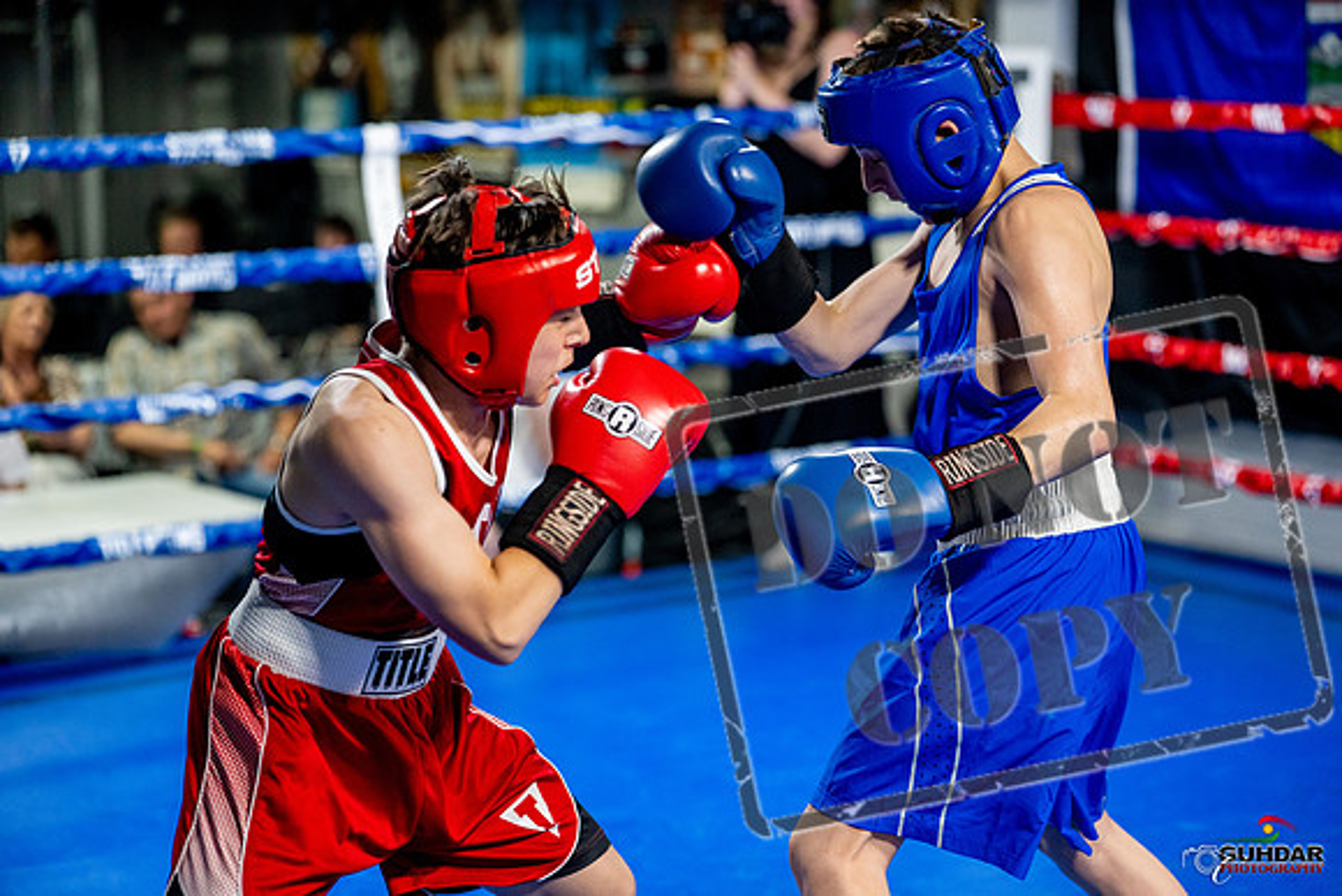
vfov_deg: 18.2
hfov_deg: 27.0
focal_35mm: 75
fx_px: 2796
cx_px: 671
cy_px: 448
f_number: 2
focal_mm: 75
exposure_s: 1/1000
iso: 4000
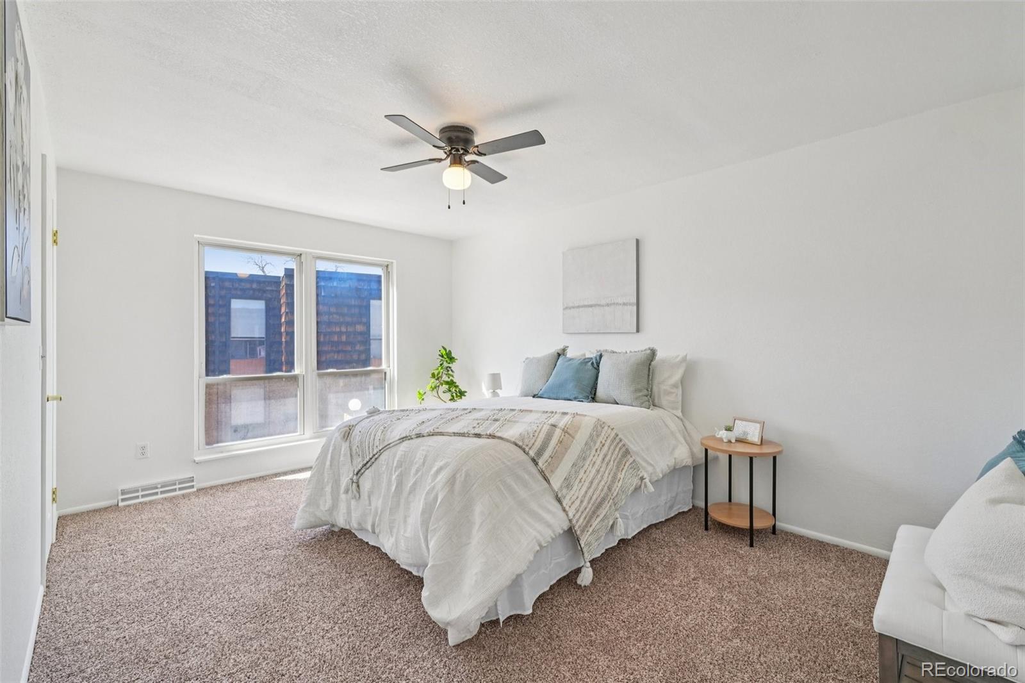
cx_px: 512
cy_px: 342
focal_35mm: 15
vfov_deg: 77.3
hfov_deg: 100.4
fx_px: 427
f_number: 8
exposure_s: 1/25
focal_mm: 10
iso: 800
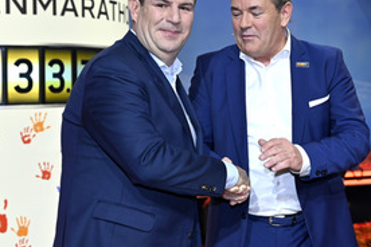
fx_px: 690
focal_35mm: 67
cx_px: 171
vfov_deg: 20.3
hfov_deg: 30.1
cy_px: 94
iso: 1000
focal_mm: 41
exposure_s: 1/200
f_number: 4
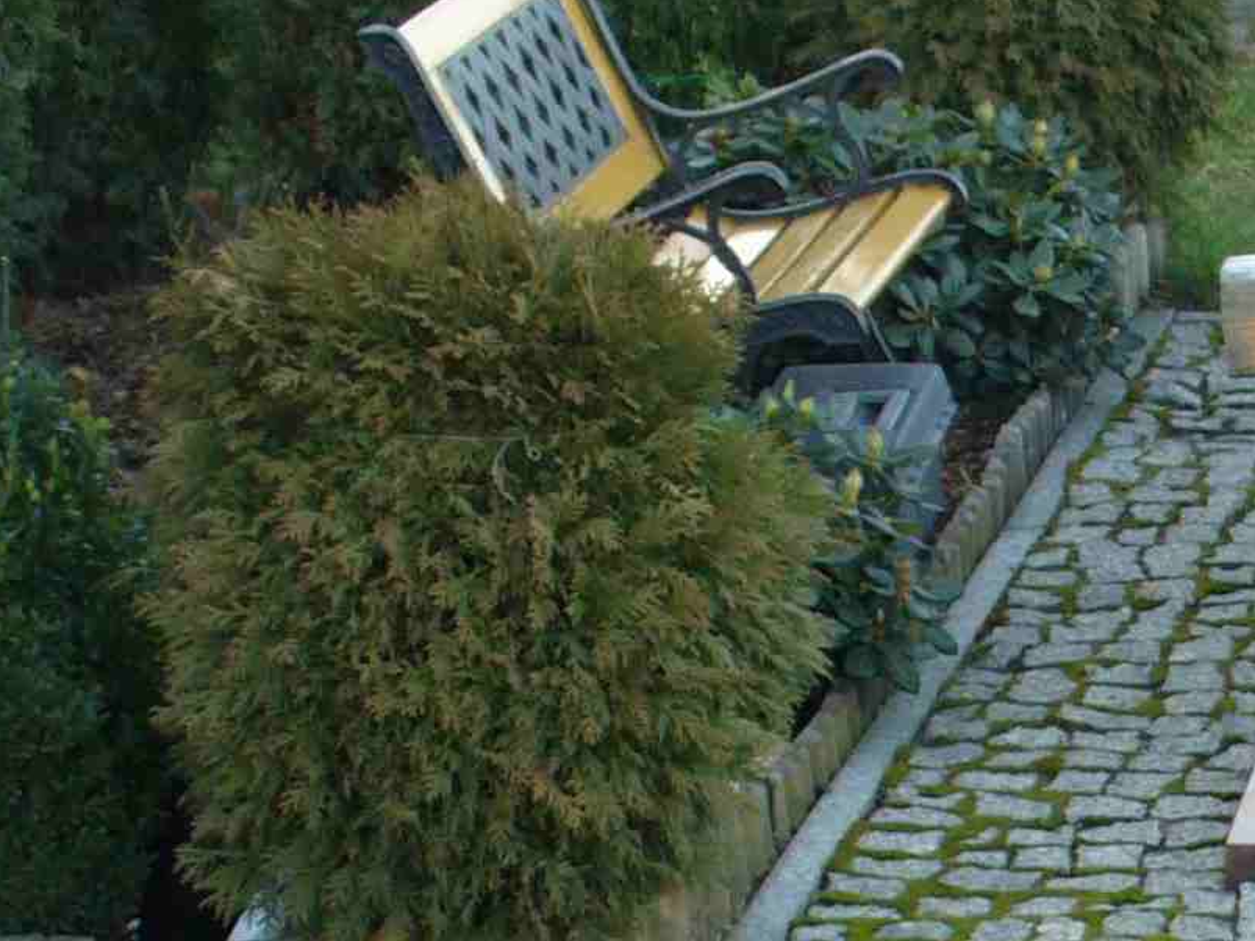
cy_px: 1093
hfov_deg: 15.8
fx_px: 4277
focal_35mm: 118
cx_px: 1660
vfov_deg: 12.3
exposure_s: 1/50
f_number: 2.8
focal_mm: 6.1
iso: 80
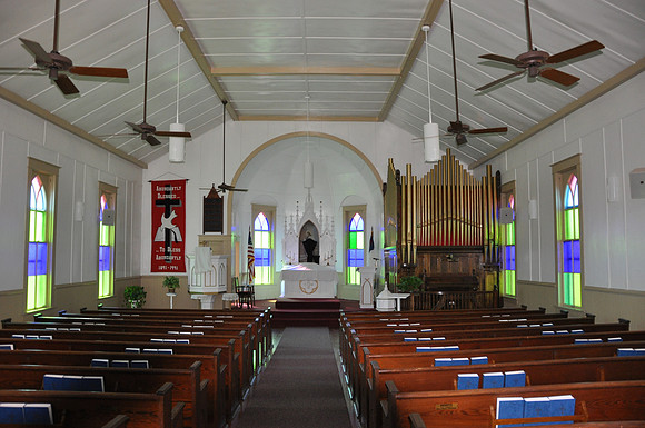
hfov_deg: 67.5
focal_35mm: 27
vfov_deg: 47.8
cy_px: 214
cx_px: 322
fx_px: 483
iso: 800
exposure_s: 1/60
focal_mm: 18
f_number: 3.5
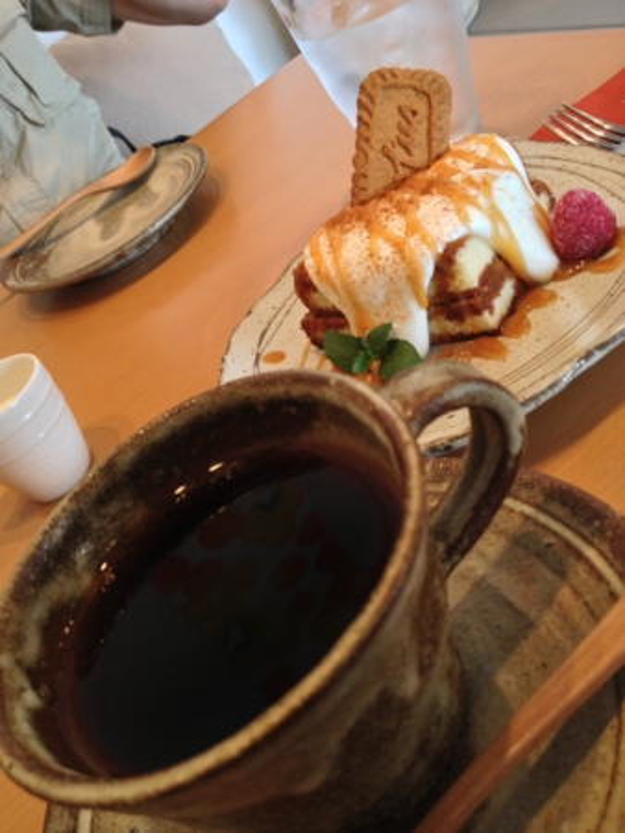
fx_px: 842
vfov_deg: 52.6
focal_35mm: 35
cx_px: 312
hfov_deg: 40.7
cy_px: 416
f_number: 2.4
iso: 64
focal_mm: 4.28
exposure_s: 1/20
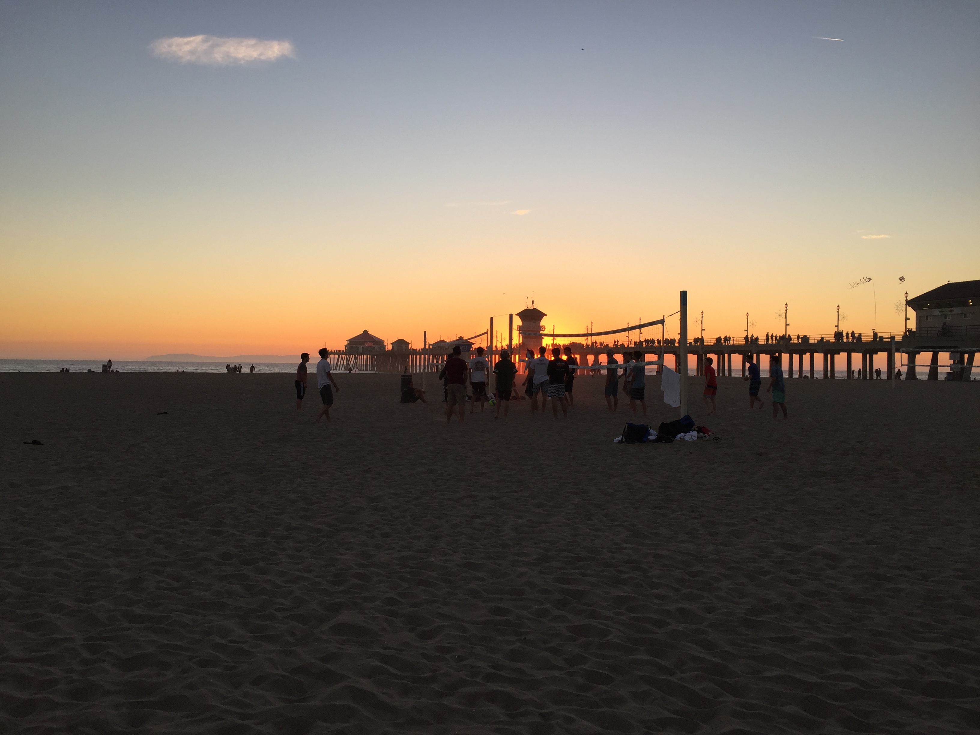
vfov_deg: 48.2
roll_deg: -0.8
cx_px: 490
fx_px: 821
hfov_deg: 61.7
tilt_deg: +0.3
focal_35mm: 29
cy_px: 368
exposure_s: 1/363
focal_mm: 4.15
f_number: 2.2
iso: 32
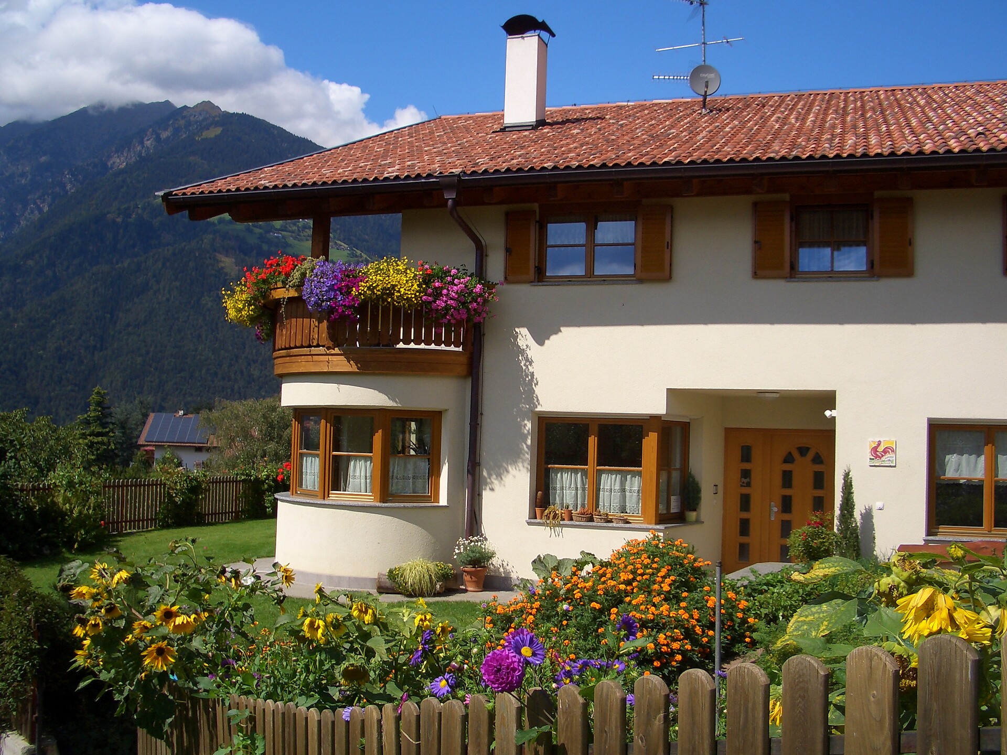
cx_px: 504
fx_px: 1018
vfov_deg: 40.7
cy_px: 378
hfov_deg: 52.6
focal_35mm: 35
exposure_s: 1/640
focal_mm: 5.8
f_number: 4.3
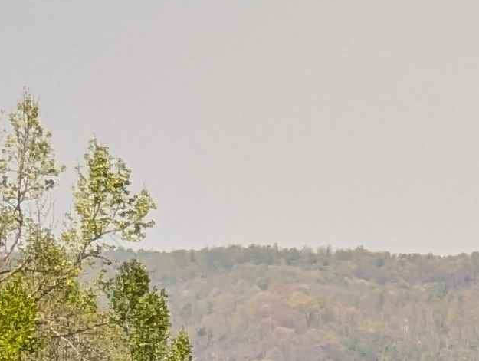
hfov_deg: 2.8
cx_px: -185
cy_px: 694
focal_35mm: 718
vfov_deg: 2.1
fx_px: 9953
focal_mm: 18
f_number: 2.8
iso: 16
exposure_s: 1/471
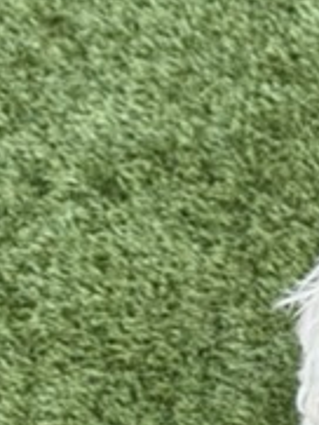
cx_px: 891
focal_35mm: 136
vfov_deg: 14.2
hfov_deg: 9.2
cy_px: 460
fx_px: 1669
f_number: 1.78
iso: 100
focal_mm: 6.76
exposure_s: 1/368
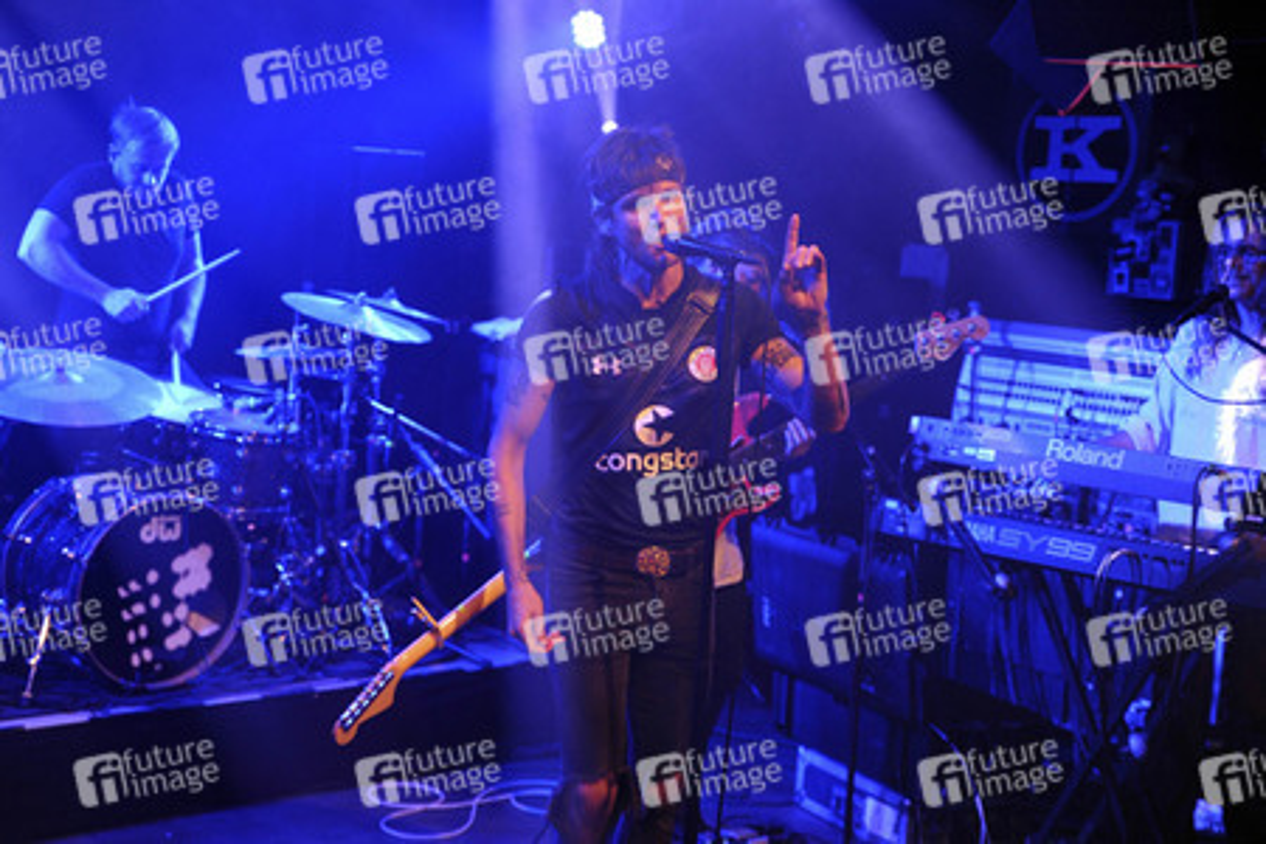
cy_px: 422
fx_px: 1969
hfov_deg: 35.6
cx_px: 633
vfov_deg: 24.2
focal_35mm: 56
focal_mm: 56
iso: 1600
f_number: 2.8
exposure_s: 1/160
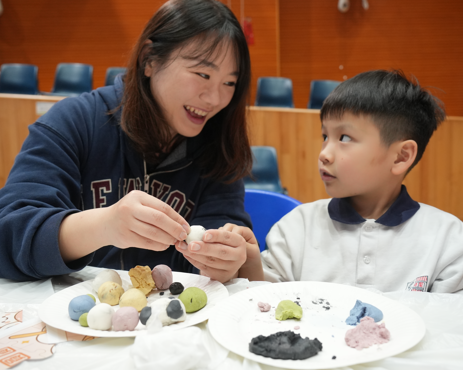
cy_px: 180
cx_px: 235
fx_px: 507
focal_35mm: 37
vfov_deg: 40.1
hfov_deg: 49.1
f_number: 5
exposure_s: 1/200
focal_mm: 32
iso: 2500
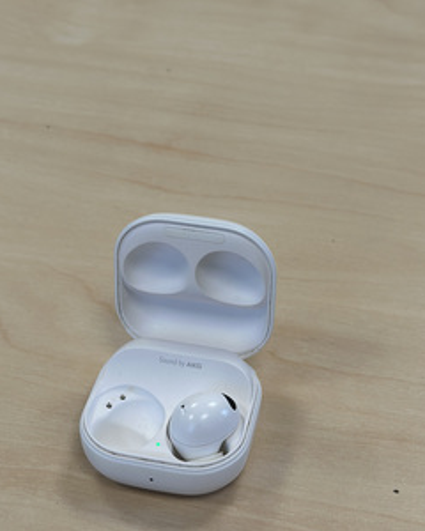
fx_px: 1226
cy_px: 271
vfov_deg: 24.4
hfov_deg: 19.7
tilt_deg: -39.0
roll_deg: -0.8
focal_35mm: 78
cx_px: 187
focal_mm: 6.86
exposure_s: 1/245
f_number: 1.78
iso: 80
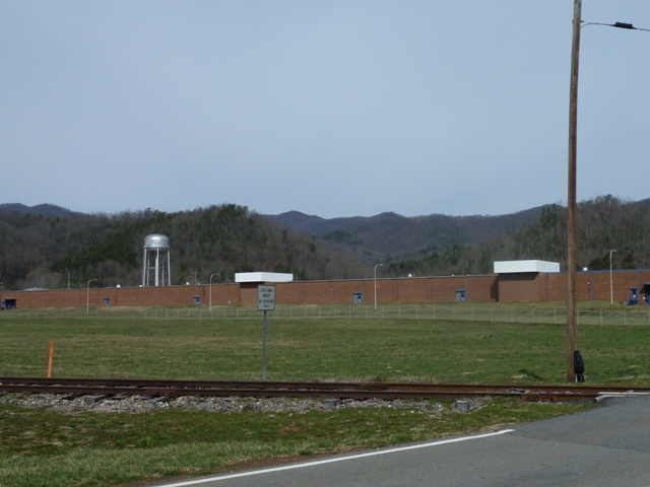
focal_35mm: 42
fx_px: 789
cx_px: 325
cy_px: 244
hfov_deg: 44.8
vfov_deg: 34.3
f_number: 5.6
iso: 80
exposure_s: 1/500
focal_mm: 6.9
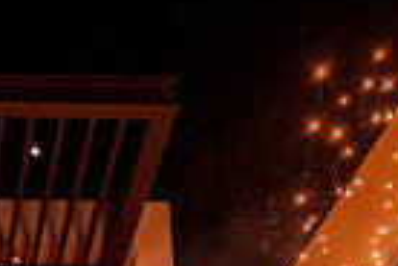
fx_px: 1117
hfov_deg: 19.2
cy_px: 515
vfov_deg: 12.2
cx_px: -63
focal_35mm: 101
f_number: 4
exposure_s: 1/400
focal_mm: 24
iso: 1250
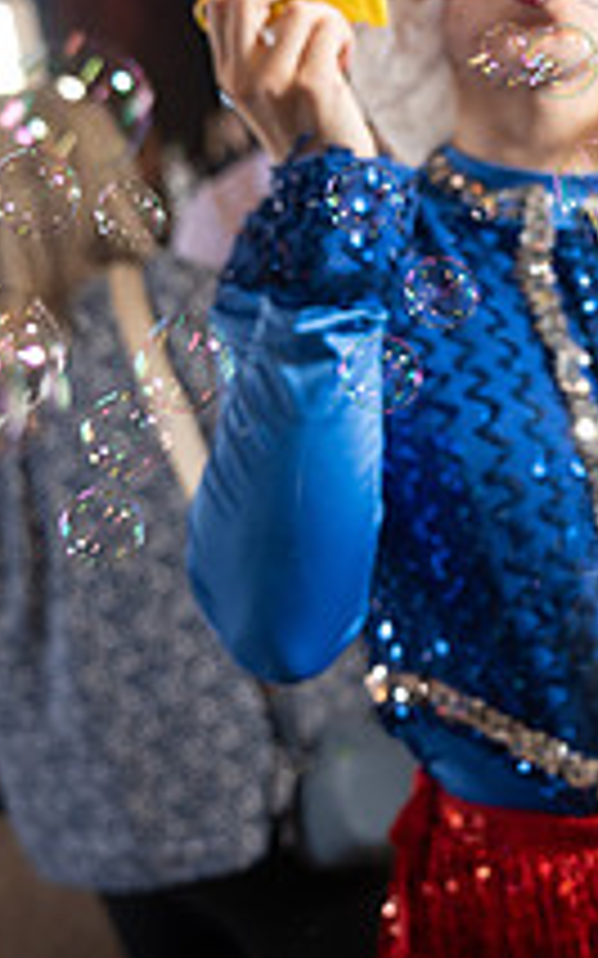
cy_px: 418
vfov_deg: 29.8
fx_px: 1800
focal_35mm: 69
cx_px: 567
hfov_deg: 18.5
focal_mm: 32
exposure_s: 1/125
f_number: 4
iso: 1250
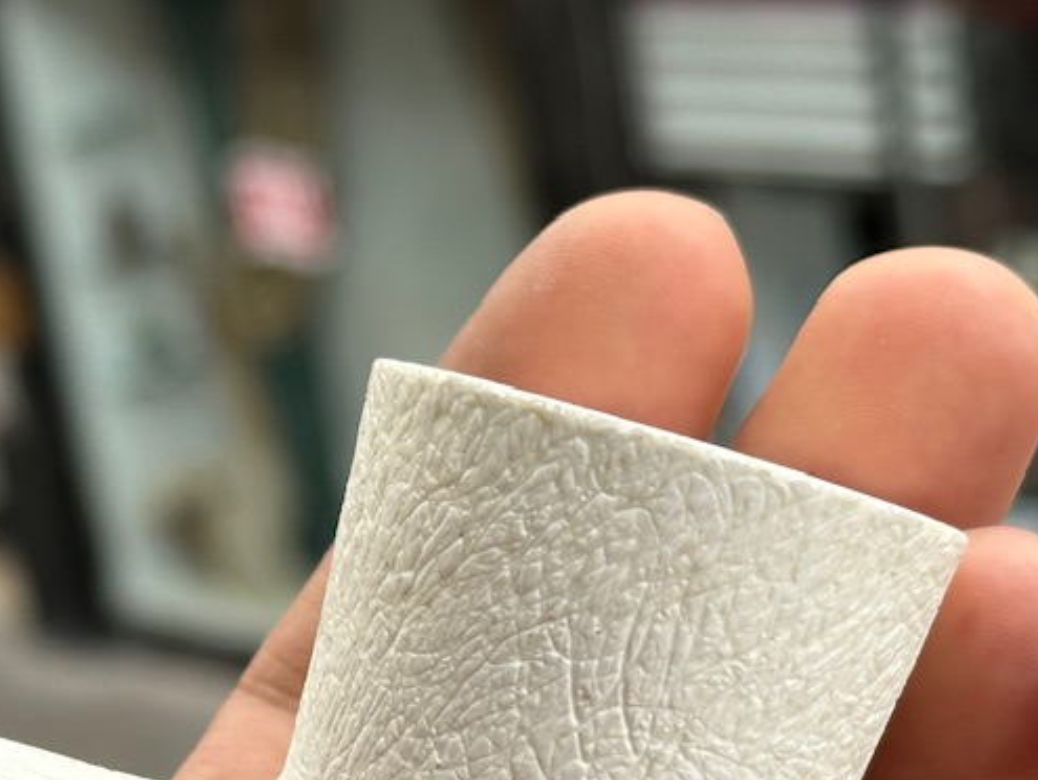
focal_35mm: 124
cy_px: 721
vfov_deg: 11.9
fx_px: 3721
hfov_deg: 15.6
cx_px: 52
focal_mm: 6.86
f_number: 1.78
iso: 64
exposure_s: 1/541
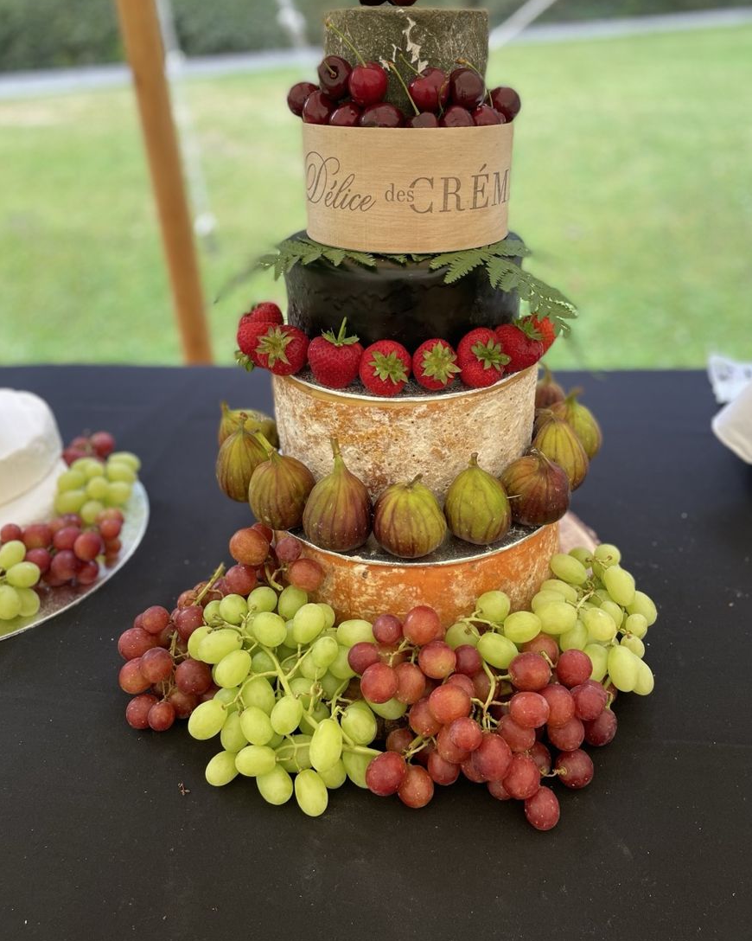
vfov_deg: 62.2
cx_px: 373
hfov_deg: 51.5
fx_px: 779
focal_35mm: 28
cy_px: 441
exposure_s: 1/127
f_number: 1.6
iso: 32
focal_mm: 4.2
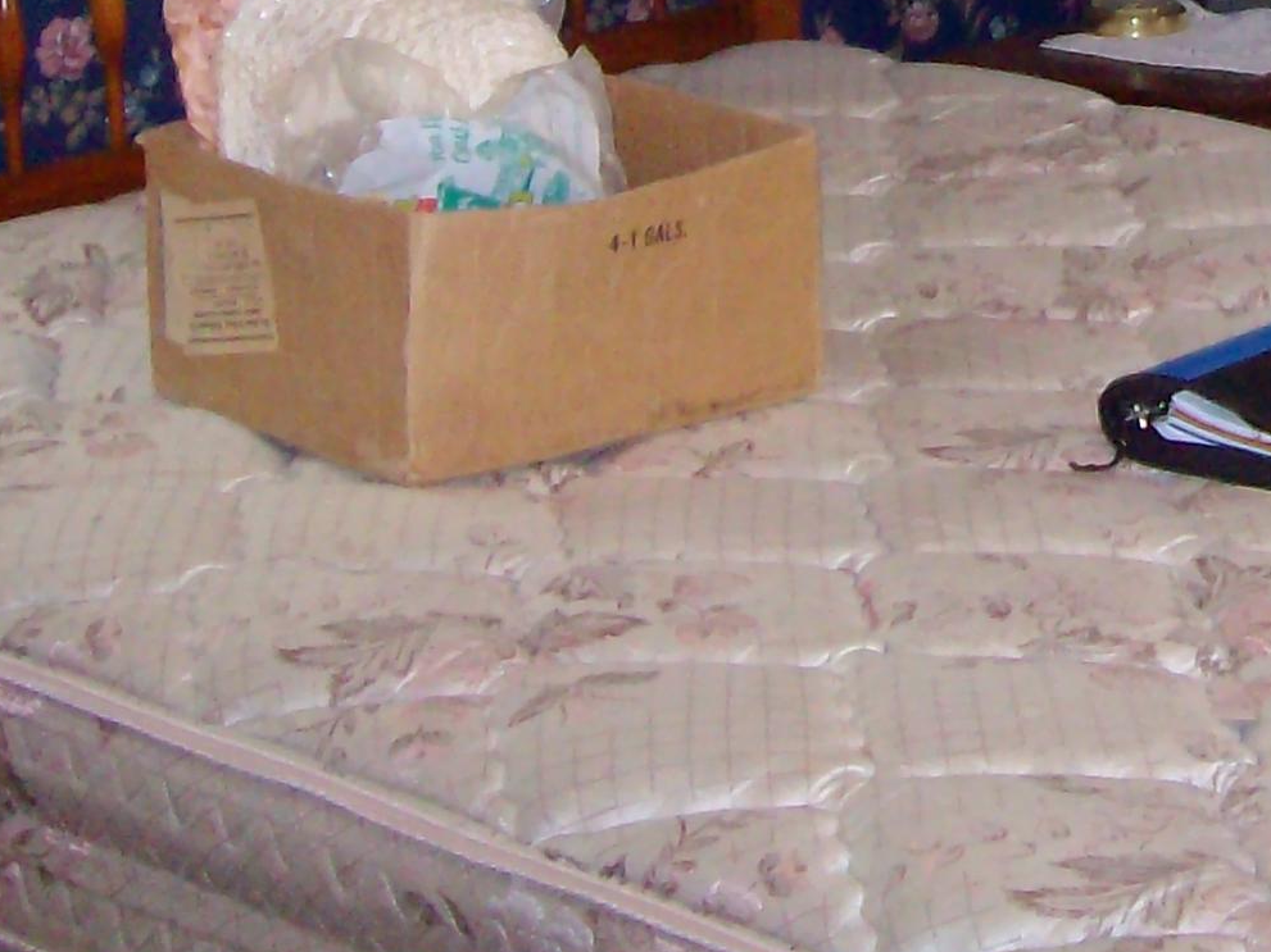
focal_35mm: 106
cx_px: 1418
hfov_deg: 17.9
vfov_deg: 13.2
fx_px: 3892
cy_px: -445
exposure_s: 1/40
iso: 281
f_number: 2.8
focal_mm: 5.8
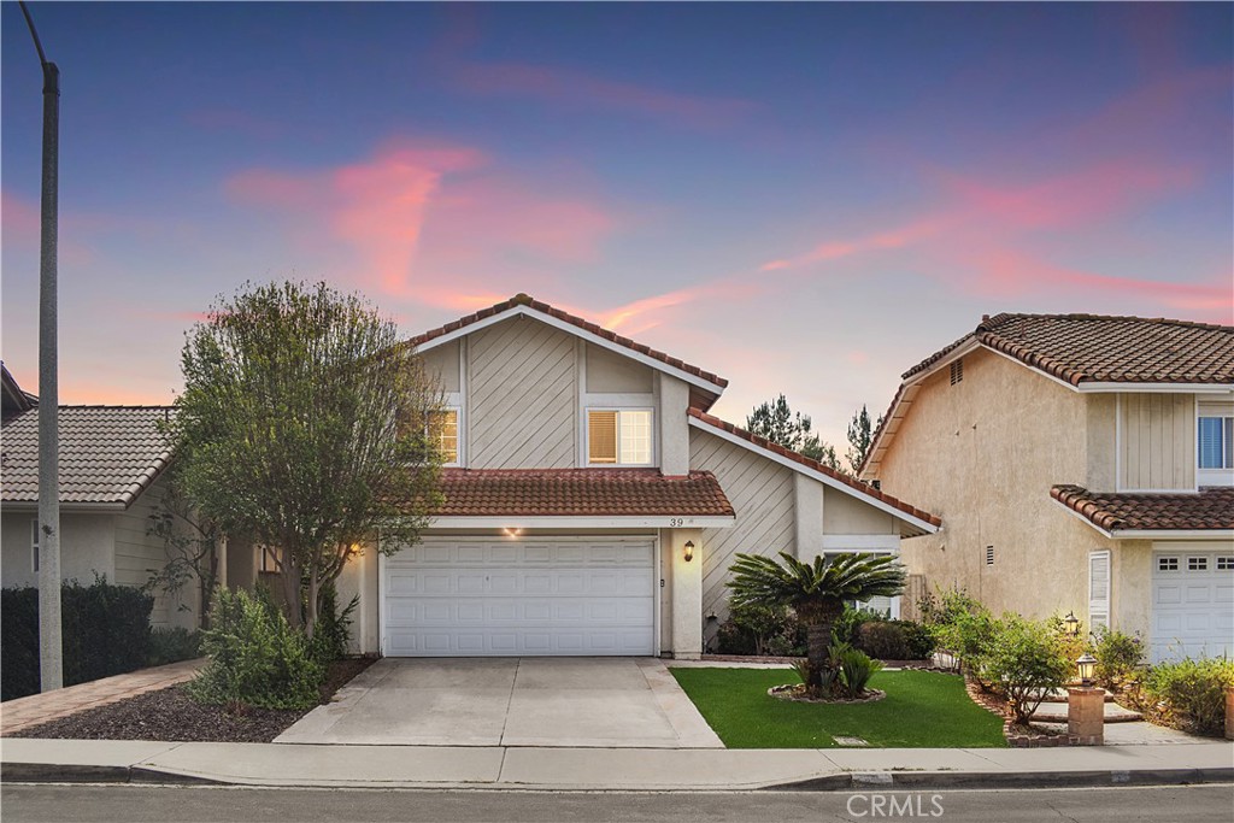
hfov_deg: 61.9
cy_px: 412
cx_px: 617
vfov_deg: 43.6
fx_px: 1028
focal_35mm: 30
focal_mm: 20
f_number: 9
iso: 100
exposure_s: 1/320
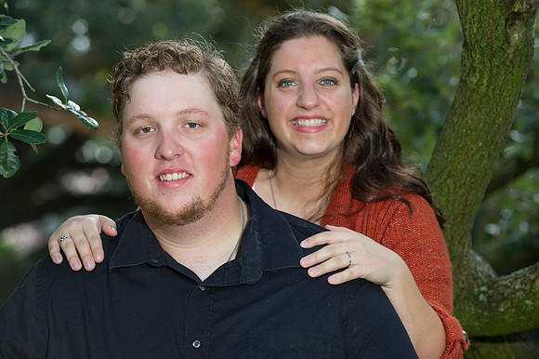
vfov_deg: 11.0
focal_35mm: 125
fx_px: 1870
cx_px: 270
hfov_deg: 16.4
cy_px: 180
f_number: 4
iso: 320
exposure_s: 1/160
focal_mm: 125
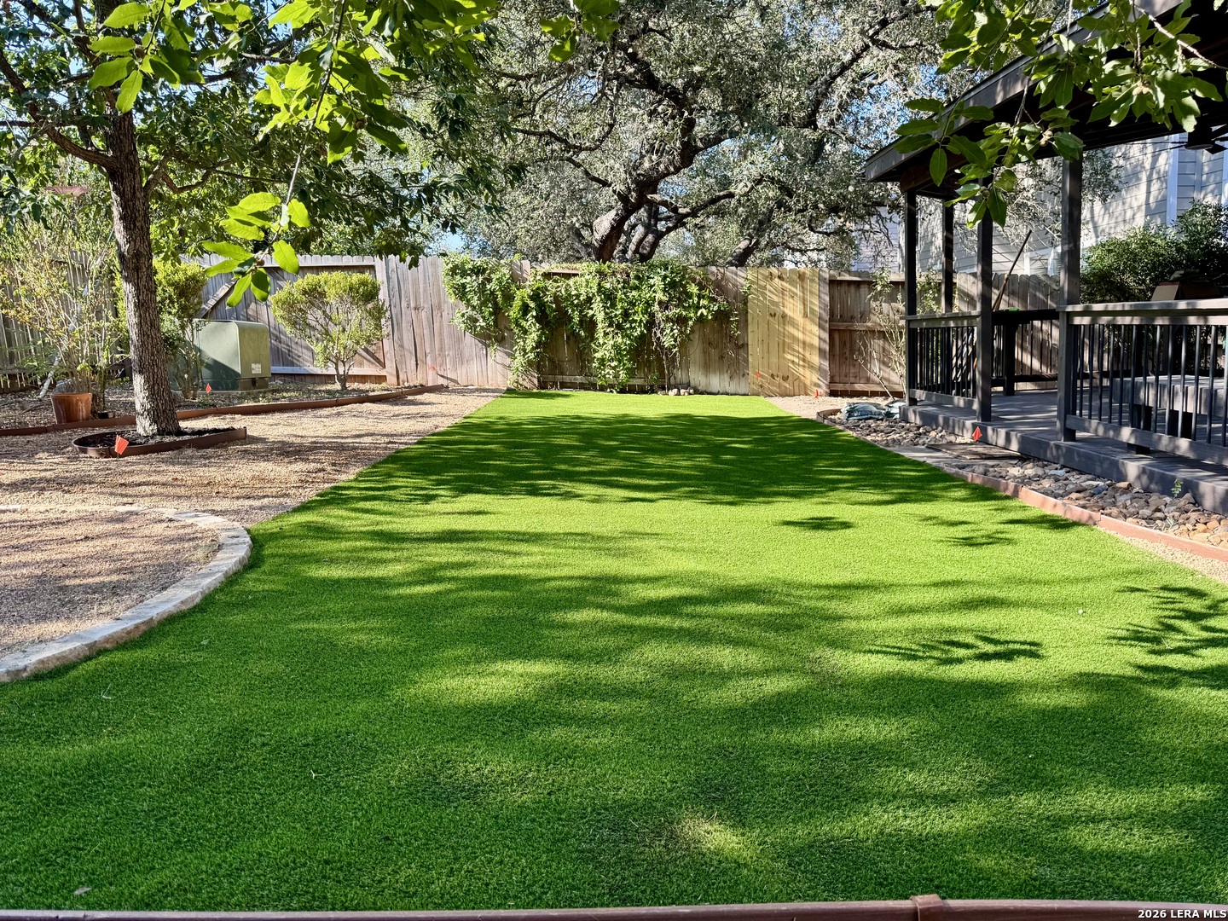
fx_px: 851
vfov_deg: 56.8
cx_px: 614
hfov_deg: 71.6
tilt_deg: -9.0
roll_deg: +3.2
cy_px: 460
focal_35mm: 24
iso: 80
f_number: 1.78
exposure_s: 1/506
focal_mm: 6.76
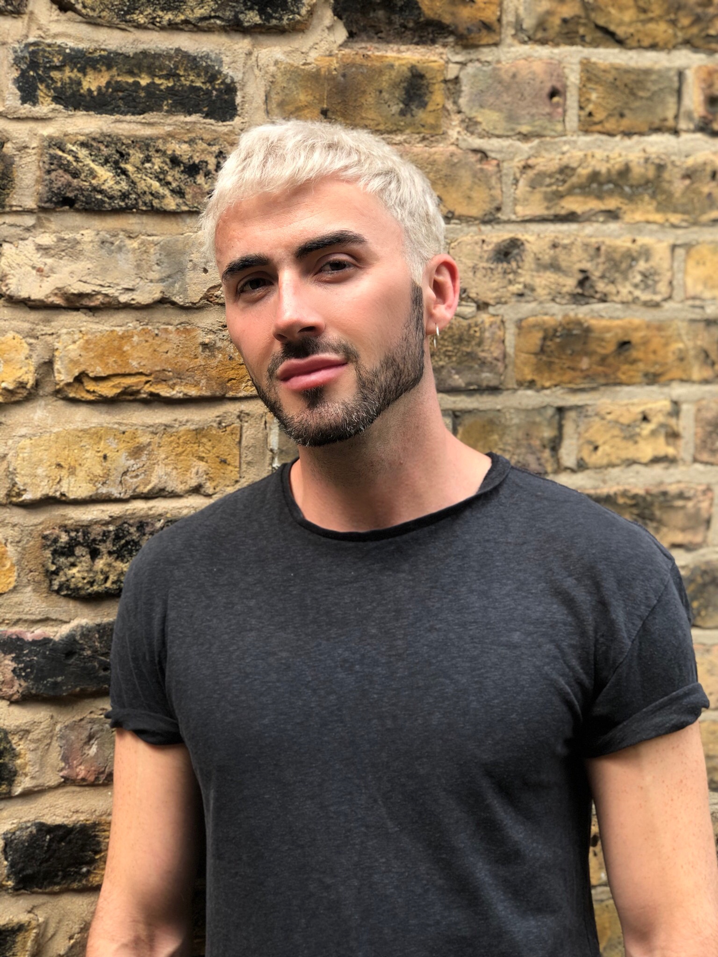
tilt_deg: -3.8
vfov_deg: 33.8
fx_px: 1576
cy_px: 478
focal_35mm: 57
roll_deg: +1.0
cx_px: 359
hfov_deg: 25.7
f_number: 2.8
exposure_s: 1/120
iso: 20
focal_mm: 6.6
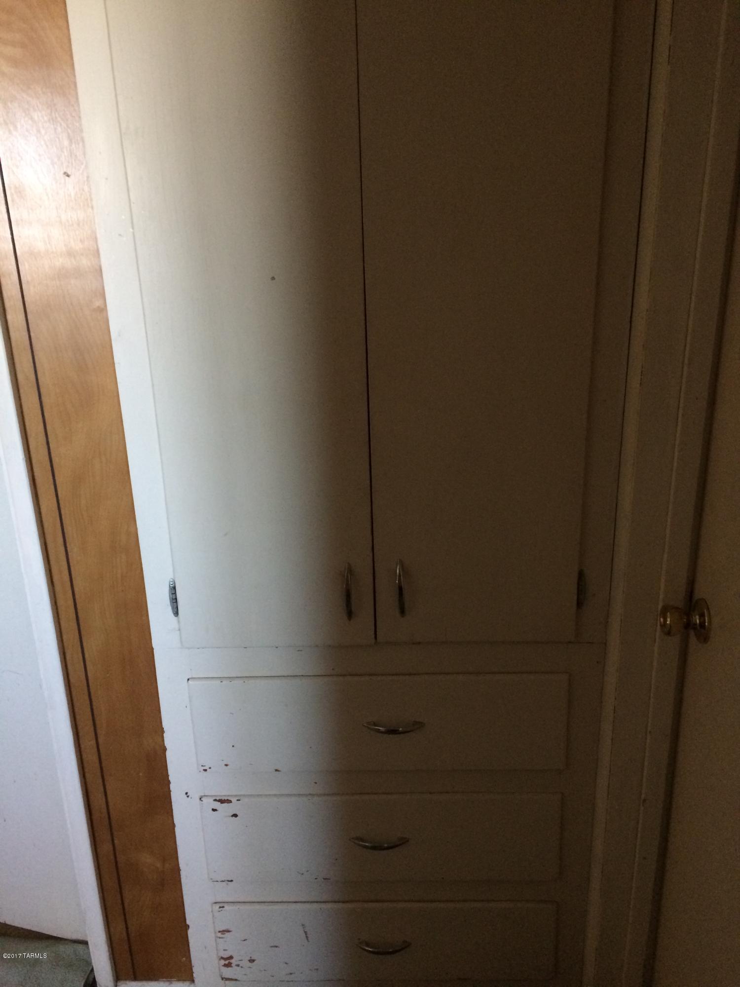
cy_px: 494
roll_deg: +2.9
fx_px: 827
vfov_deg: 61.7
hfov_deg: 48.2
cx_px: 370
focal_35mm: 29
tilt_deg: -19.3
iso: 320
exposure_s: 1/15
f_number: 2.2
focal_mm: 4.15
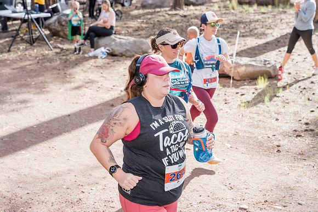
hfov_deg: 28.8
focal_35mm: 70
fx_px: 618
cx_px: 159
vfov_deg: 19.5
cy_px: 106
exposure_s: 1/500
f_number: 5
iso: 800
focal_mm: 70
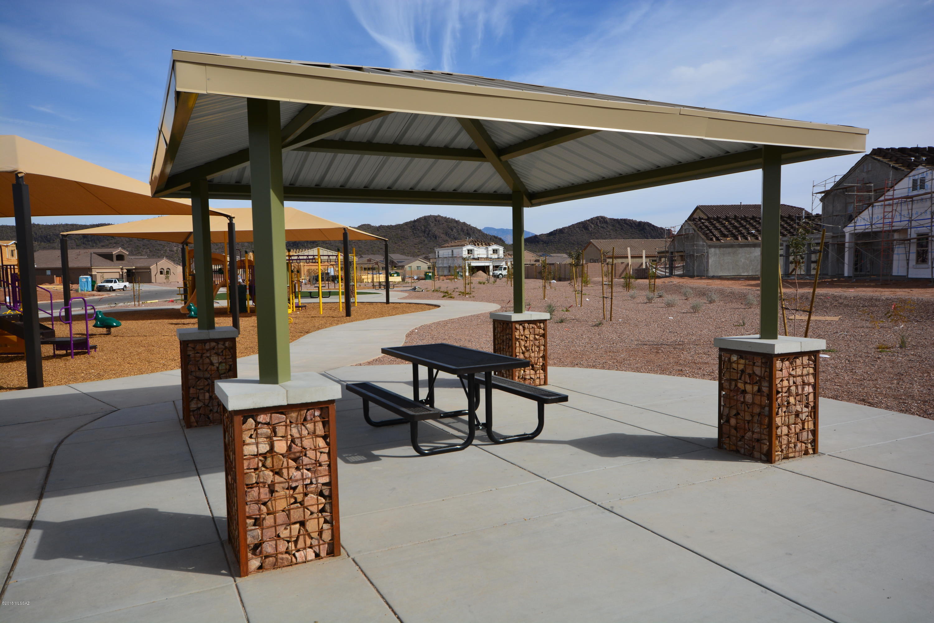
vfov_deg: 50.4
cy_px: 312
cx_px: 467
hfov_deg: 70.4
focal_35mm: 26
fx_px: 662
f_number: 11
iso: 200
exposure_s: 1/400
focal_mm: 17
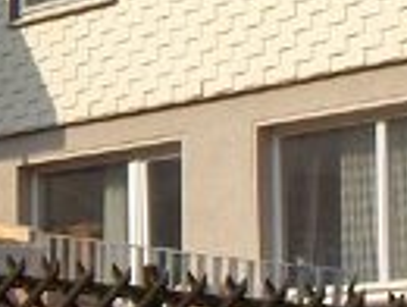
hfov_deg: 8.2
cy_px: 3
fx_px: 2827
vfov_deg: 6.2
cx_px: 78
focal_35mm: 240
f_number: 4.8
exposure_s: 1/588
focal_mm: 8
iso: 100
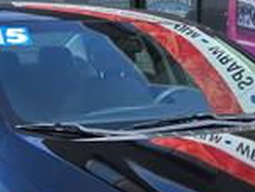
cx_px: 243
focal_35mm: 98
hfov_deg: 19.5
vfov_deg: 14.9
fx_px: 723
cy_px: 189
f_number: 1.8
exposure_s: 1/1476
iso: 25
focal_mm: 5.4
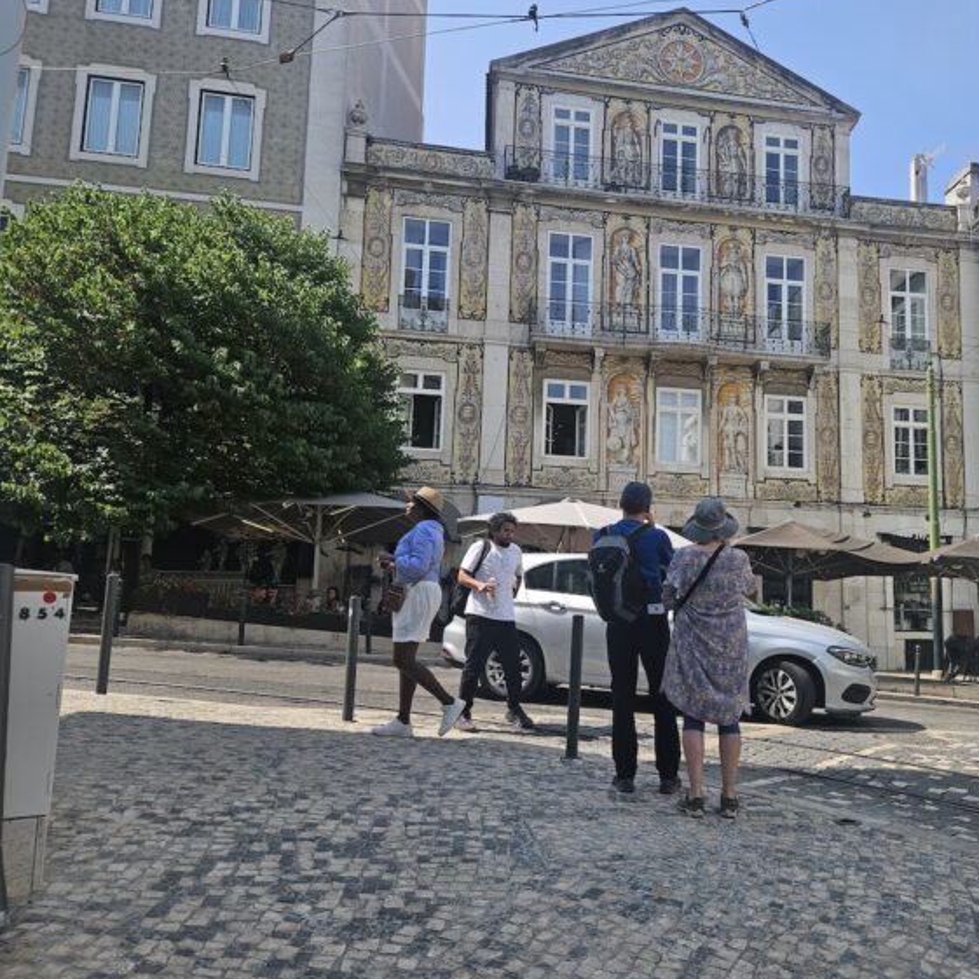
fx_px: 928
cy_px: 510
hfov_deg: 54.2
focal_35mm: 29
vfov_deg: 55.6
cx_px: 670
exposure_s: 1/1192
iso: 25
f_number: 1.8
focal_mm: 5.4
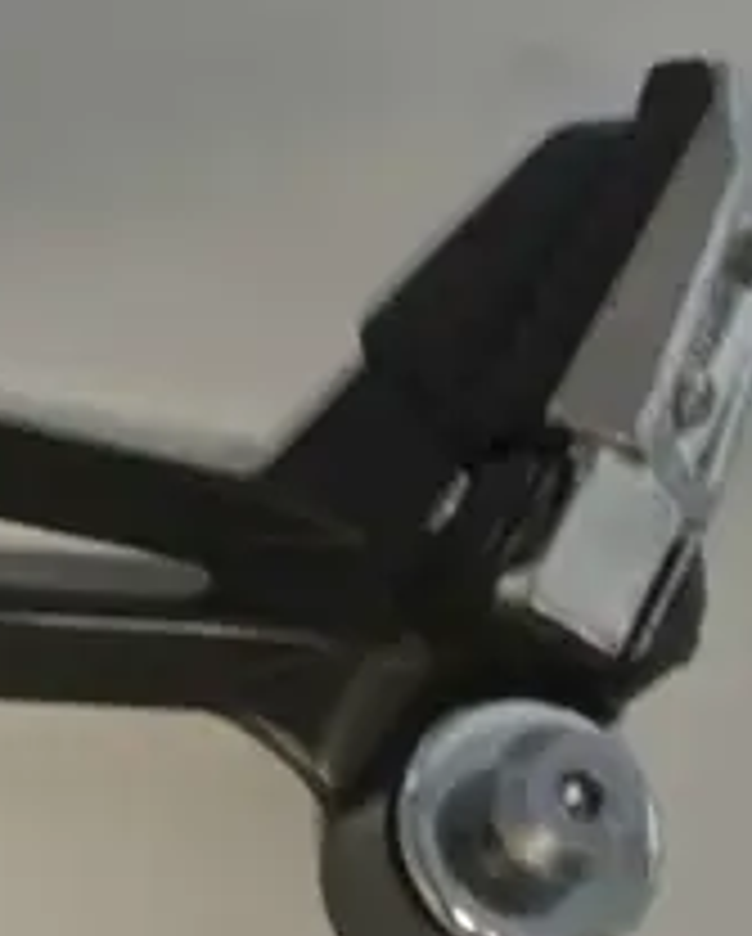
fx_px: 2360
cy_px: 572
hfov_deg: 17.7
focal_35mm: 85
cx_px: 27
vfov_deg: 22.4
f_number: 4
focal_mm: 13.1
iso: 200
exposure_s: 1/8
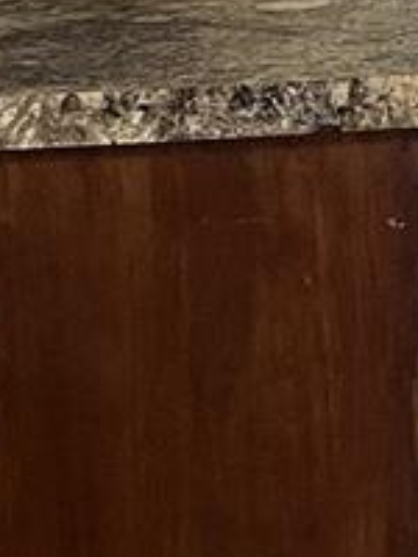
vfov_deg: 9.4
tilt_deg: -4.5
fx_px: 3220
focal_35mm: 200
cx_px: 1081
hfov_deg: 6.9
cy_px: -434
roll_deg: +0.7
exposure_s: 1/60
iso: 125
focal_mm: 5.1
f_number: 1.6
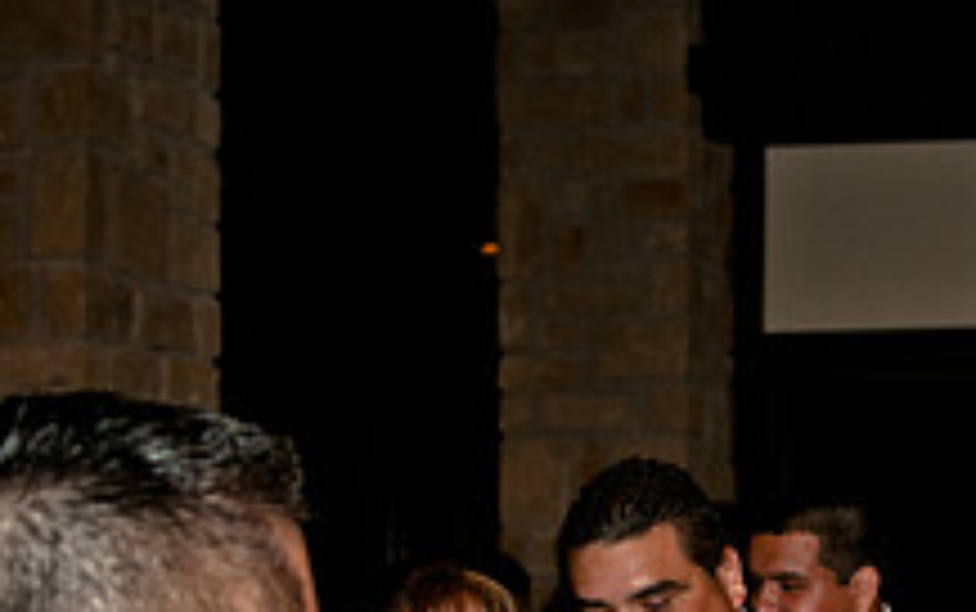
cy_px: 677
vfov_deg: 11.3
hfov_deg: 18.1
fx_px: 3035
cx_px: 805
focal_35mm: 114
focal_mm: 28
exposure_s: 1/200
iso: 400
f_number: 3.2
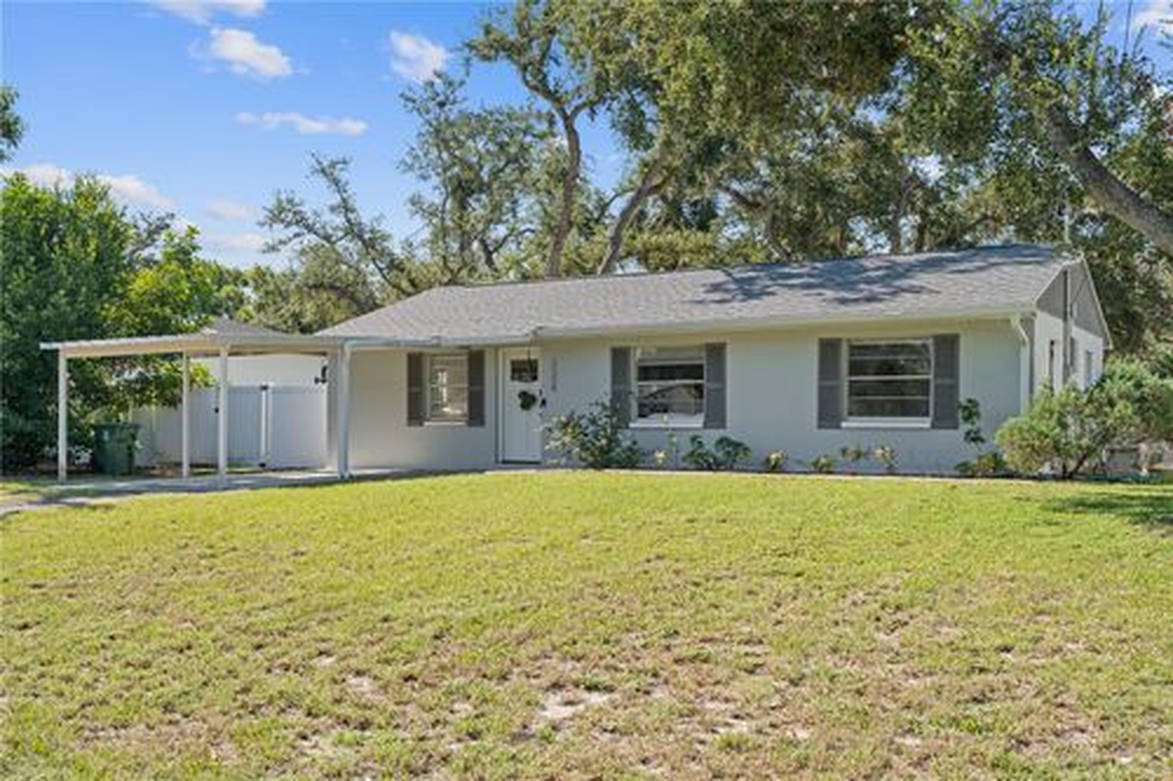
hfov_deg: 54.5
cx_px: 586
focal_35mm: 35
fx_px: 1140
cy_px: 390
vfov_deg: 37.8
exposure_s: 1/100
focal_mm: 35
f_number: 8
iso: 250
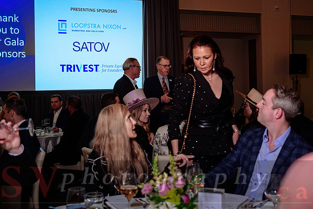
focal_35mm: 54
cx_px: 183
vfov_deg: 25.2
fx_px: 466
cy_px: 90
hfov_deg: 37.0
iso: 1000
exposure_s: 1/100
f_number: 4
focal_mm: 45
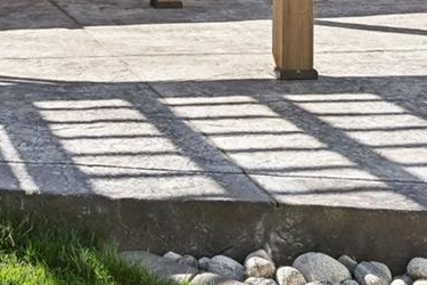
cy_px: -176
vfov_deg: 13.0
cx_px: -79
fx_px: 1162
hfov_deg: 19.6
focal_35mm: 98
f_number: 10
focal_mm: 23
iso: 400
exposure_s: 1/400
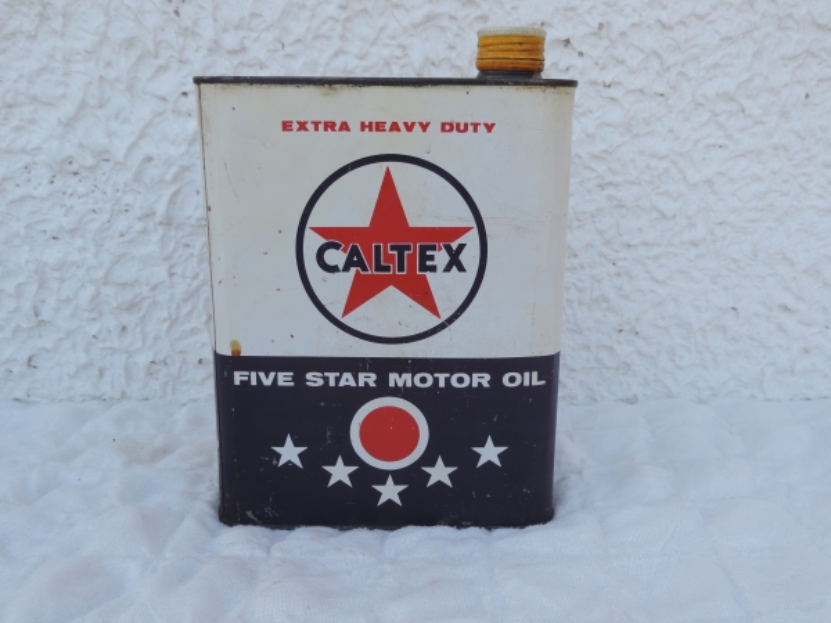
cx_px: 416
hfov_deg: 55.4
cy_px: 312
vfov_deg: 42.9
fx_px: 792
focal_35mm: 33
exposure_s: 1/160
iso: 80
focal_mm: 5.8
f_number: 3.2
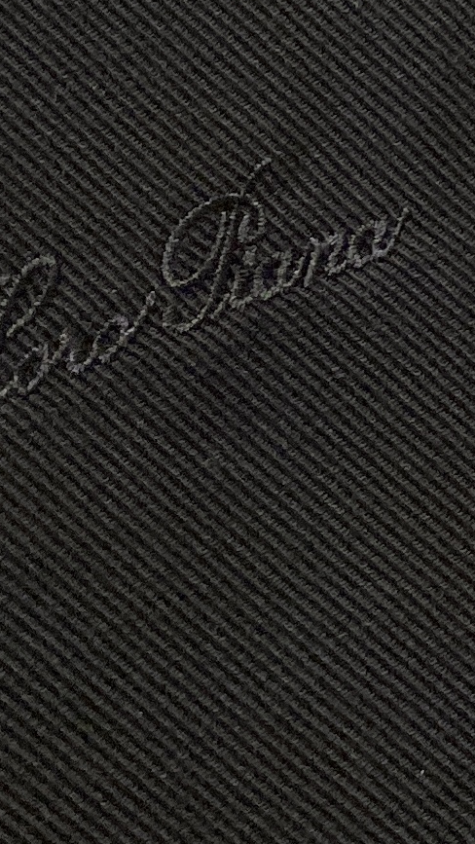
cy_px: 354
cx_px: 127
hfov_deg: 31.5
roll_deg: +14.6
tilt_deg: +4.4
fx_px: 828
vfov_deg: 53.8
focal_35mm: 37
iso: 125
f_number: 1.8
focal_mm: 4.25
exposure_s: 1/113
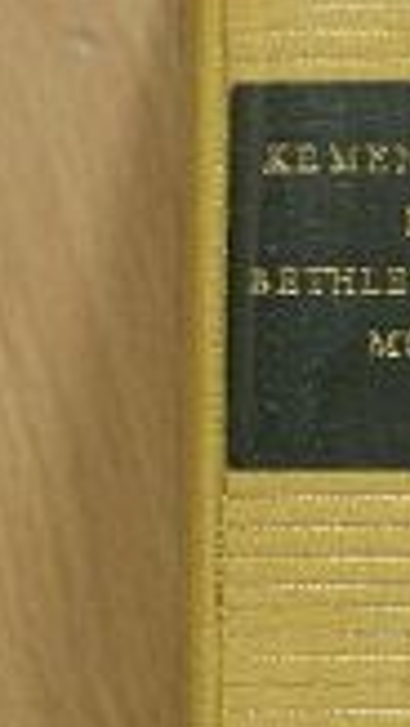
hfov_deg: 4.6
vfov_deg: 8.2
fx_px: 5070
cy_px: 720
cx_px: 374
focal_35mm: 263
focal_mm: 14.6
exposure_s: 1/59.8
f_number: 3.5
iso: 143
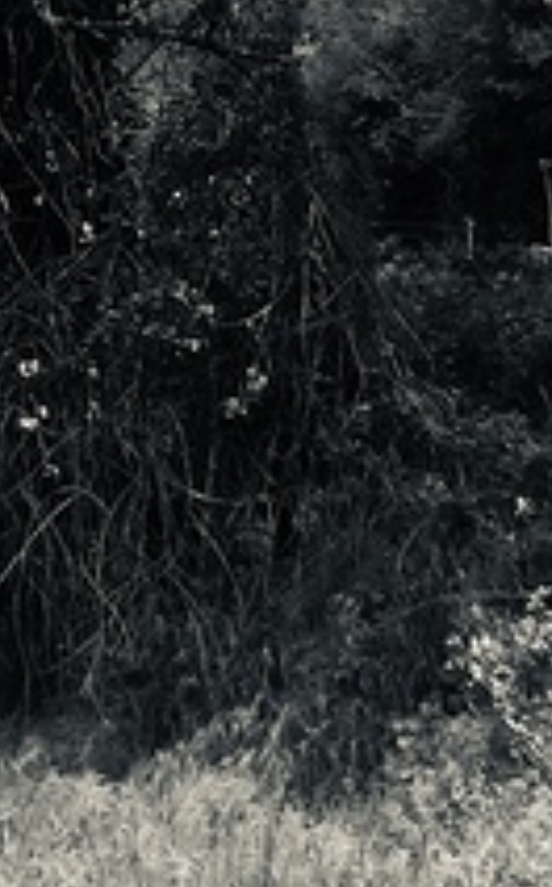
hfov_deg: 15.3
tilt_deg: +16.8
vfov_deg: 22.1
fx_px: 2027
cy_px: -280
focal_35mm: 84
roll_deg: -0.3
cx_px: 29
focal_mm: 3.99
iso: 20
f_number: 1.8
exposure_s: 1/2227
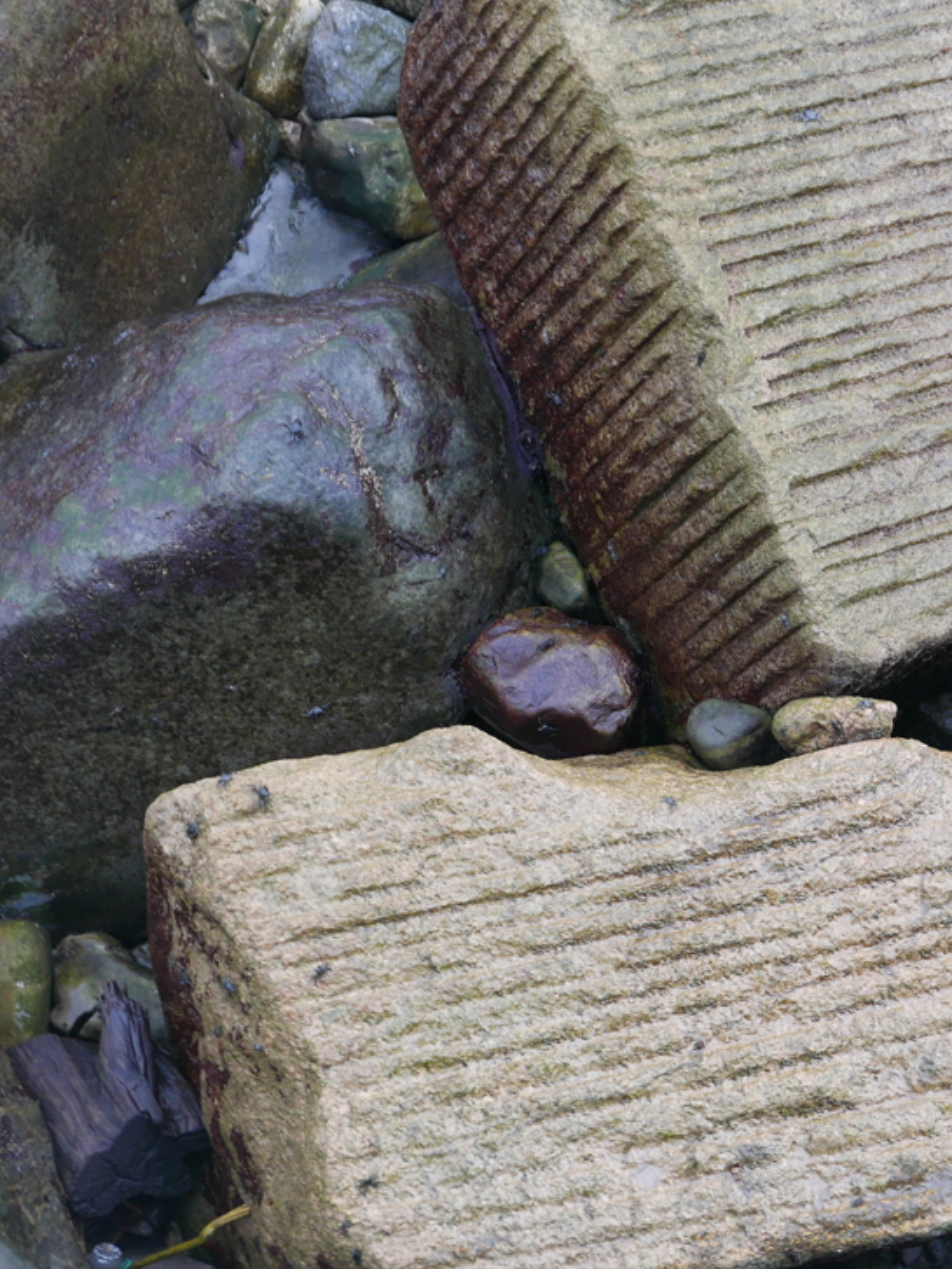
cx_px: 923
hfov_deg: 15.8
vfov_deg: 21.3
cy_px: 628
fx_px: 3372
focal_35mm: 92
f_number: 3.2
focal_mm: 26.3
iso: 200
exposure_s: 1/125
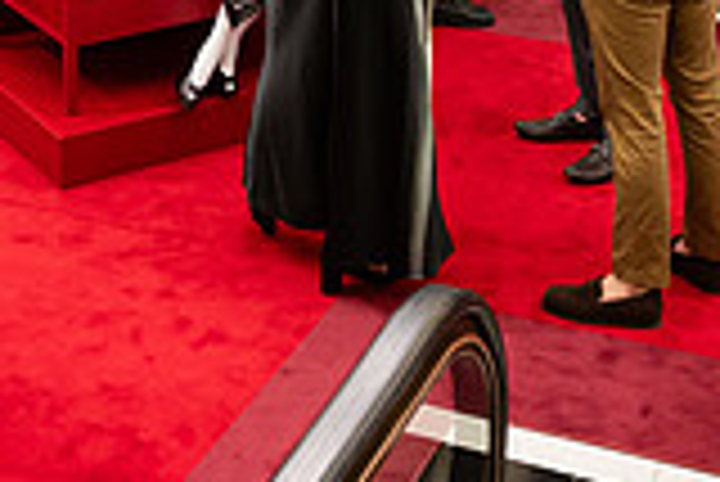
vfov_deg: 14.1
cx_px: 297
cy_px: -360
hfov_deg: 23.3
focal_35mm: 87
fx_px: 1742
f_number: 3.2
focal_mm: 24
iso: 1250
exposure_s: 1/160
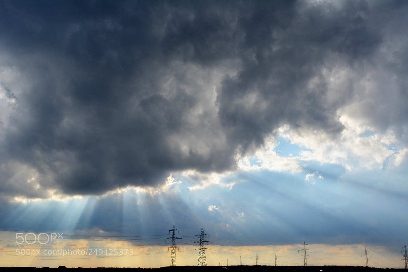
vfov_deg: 33.0
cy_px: 136
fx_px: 459
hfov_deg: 47.9
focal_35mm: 40
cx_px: 204
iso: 360
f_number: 8
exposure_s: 1/2000
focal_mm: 27
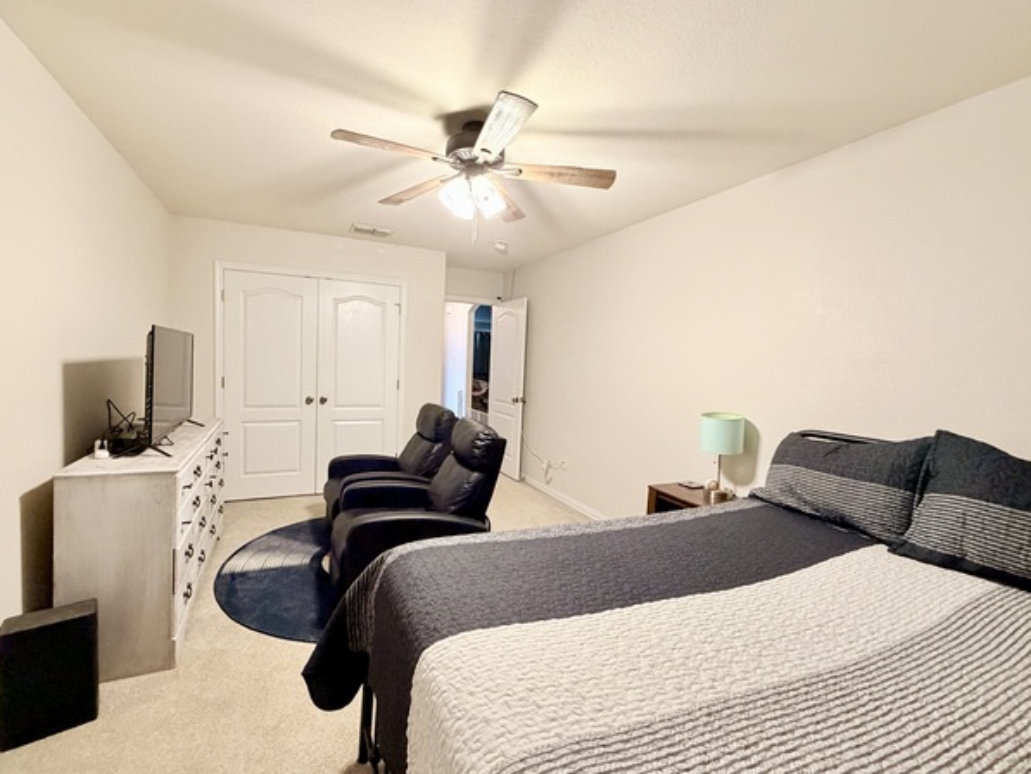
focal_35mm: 15
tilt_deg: -4.1
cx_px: 487
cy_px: 387
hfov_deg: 98.1
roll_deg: -2.1
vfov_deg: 81.8
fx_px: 447
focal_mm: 2.22
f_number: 2.2
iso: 500
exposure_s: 1/60
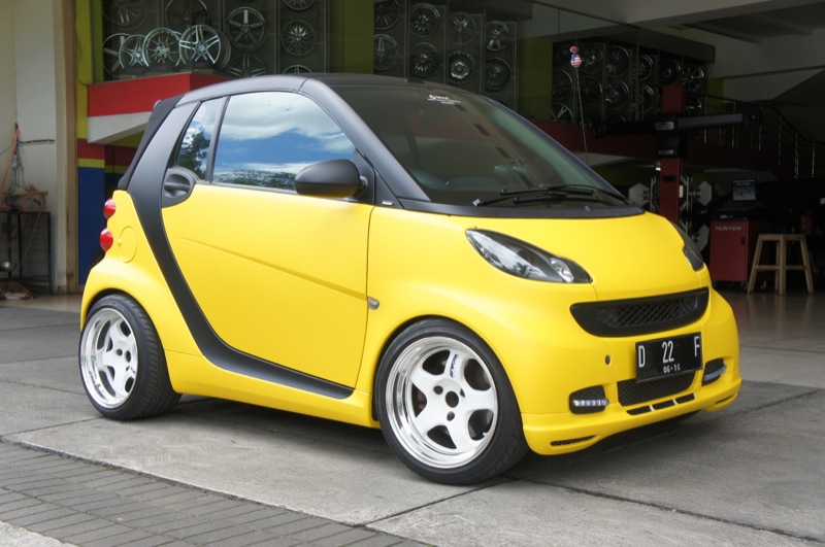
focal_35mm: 48
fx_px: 1098
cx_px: 412
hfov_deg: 41.2
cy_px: 274
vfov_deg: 28.0
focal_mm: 32
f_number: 6.3
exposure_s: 1/125
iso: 200
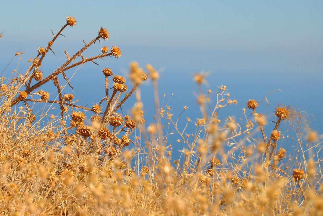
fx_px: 1121
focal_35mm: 125
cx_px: 95
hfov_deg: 16.3
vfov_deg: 11.0
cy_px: 57
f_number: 5.6
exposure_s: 1/1000
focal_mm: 55
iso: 180
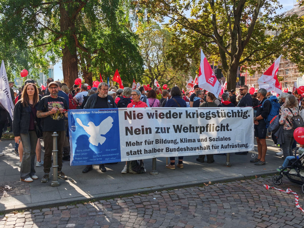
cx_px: 152
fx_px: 272
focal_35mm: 31
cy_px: 114
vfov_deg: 45.4
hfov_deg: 58.4
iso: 50
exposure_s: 1/199
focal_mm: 6.55
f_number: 1.62
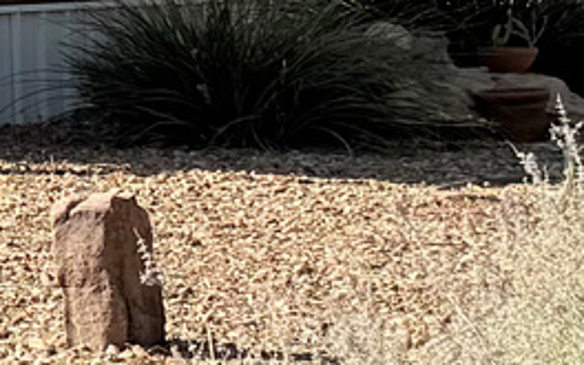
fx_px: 3135
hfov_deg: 8.7
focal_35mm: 197
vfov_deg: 6.5
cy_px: -252
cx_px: -1217
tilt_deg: +2.7
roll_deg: +0.6
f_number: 1.78
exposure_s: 1/5319
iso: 80
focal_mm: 6.76
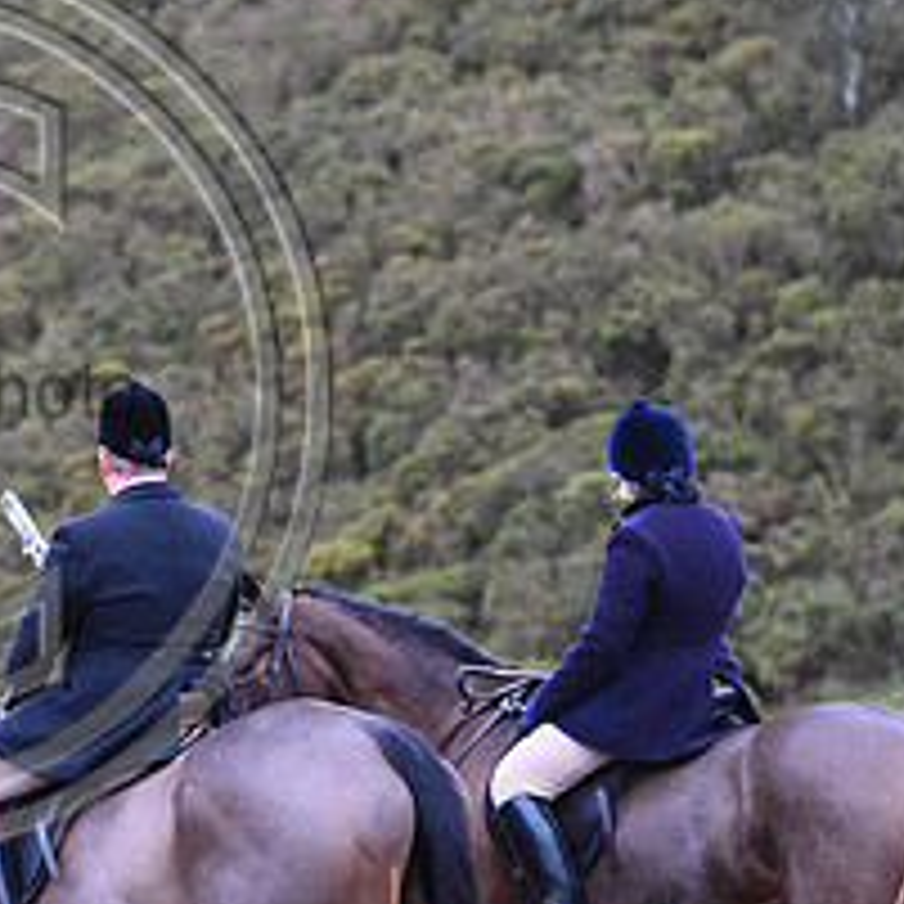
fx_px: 12646
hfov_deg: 4.1
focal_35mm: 428
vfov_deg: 4.1
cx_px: -184
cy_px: 333
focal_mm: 175
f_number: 4.5
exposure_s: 1/800
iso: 3200
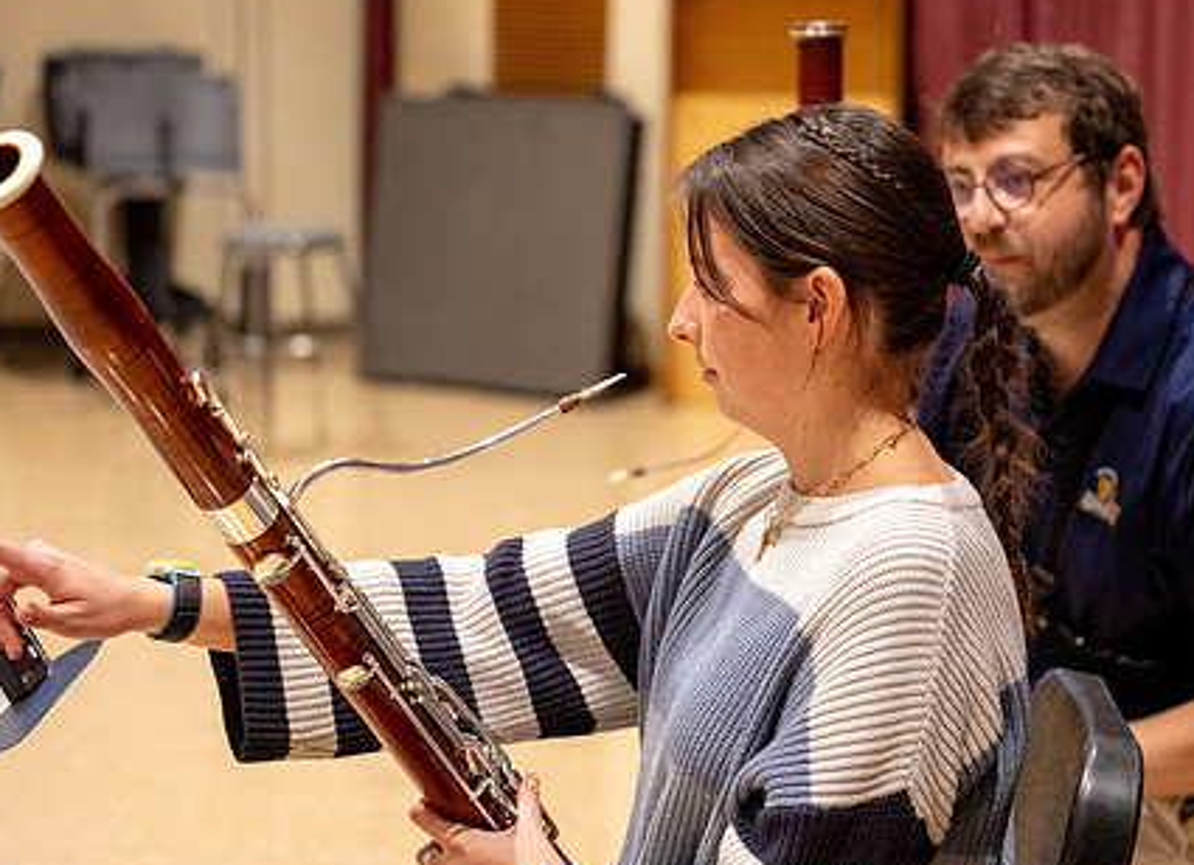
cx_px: 705
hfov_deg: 18.2
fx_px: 3715
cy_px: 329
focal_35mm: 109
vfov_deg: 13.3
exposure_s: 1/125
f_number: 2.8
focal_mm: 70
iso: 1250
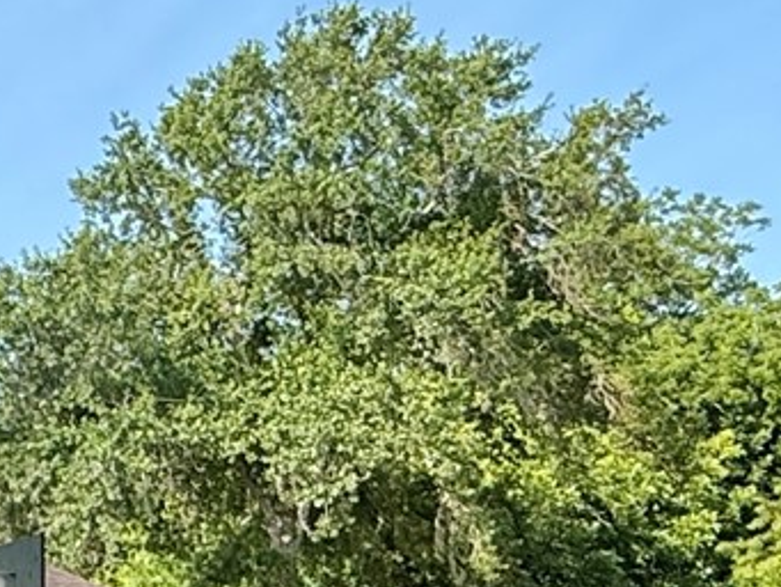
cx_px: -382
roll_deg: +0.3
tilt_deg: +0.7
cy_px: 729
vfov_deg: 16.7
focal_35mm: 84
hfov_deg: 20.1
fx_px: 1896
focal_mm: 2.22
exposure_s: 1/638
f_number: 2.2
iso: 50
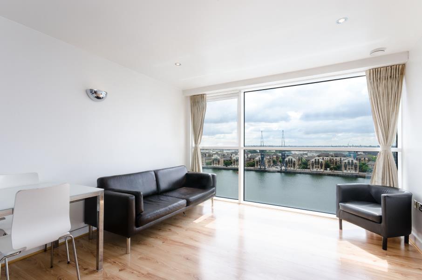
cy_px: 140
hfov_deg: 95.1
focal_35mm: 16
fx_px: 193
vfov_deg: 71.8
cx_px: 211
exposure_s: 1/15
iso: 100
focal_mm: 11
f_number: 18
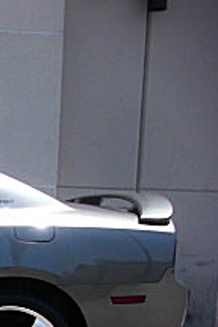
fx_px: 1008
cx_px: -262
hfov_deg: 10.9
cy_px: 353
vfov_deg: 17.8
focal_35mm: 111
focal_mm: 6.3
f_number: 2.8
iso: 50
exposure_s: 1/640
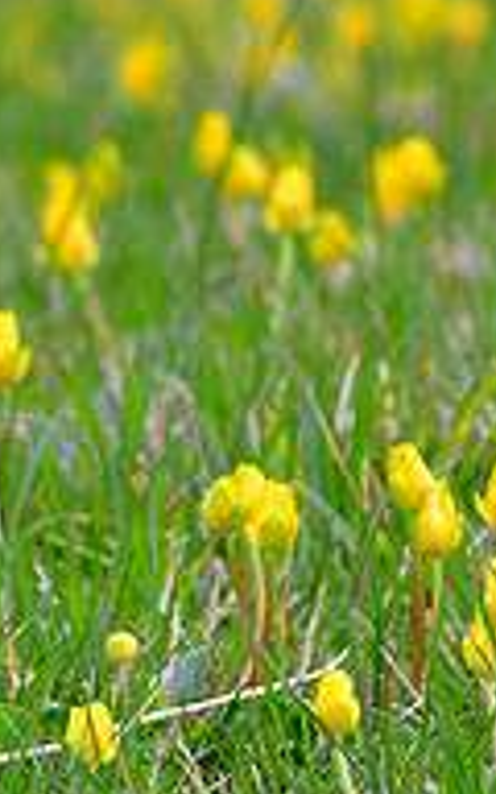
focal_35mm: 1389
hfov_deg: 0.9
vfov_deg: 1.5
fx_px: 30042
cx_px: 835
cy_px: 647
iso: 720
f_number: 16
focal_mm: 300
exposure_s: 1/100
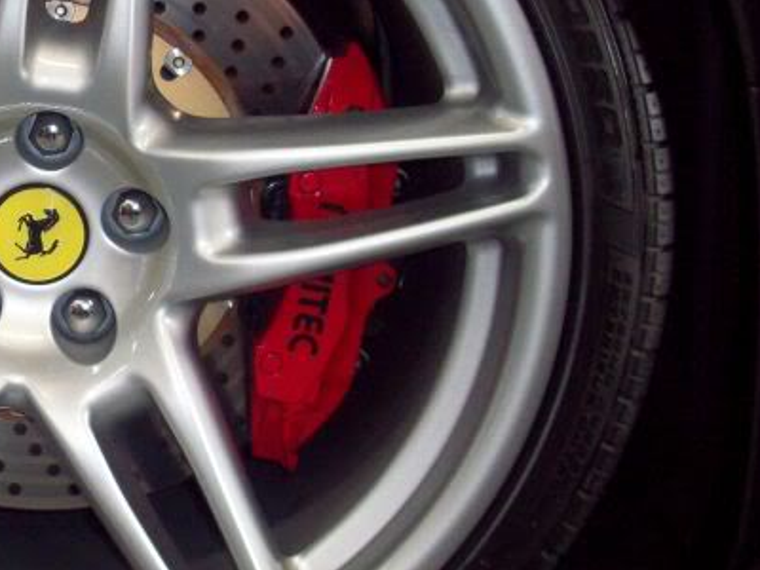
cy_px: 201
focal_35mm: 74
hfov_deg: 25.3
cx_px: 40
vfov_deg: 19.8
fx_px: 1625
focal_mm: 6.2
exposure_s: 1/45
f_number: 2.8
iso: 160
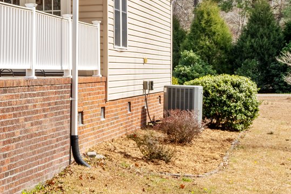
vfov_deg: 13.7
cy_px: 21
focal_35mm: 99
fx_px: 800
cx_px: -178
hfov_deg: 17.8
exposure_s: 1/200
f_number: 8
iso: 125
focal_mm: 26
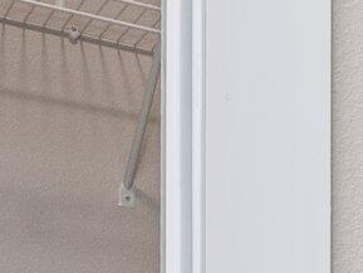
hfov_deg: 9.6
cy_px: 425
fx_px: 1144
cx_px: 1266
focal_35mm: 109
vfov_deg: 12.8
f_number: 9
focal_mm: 16
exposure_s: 1/60
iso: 320
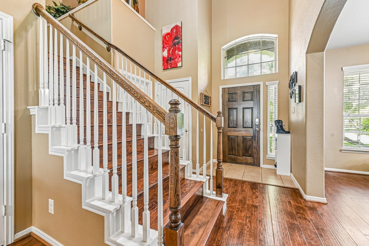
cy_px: 123
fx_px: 143
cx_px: 184
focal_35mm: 14
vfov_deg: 81.2
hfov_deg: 104.3
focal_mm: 14
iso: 400
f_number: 8
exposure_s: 1/3.33
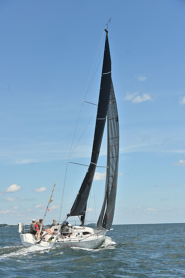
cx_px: 92
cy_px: 139
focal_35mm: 70
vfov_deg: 28.8
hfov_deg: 19.5
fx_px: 539
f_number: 8
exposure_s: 1/1250
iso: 250
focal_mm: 70
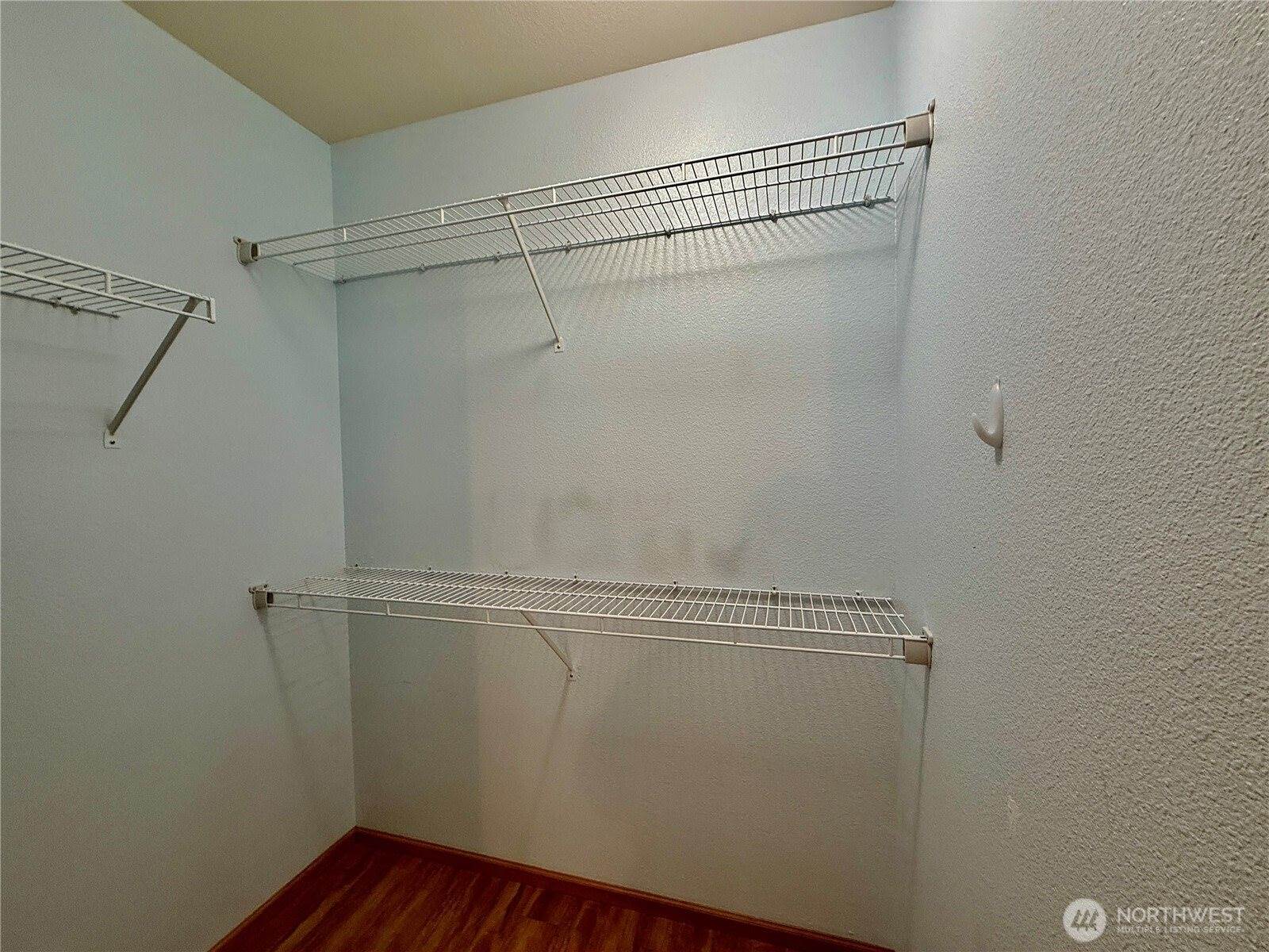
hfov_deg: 102.1
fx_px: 513
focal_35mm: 14
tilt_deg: -2.5
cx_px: 634
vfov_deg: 85.7
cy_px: 476
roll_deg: +1.0
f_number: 2.2
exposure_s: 1/60
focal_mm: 2.22
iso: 250
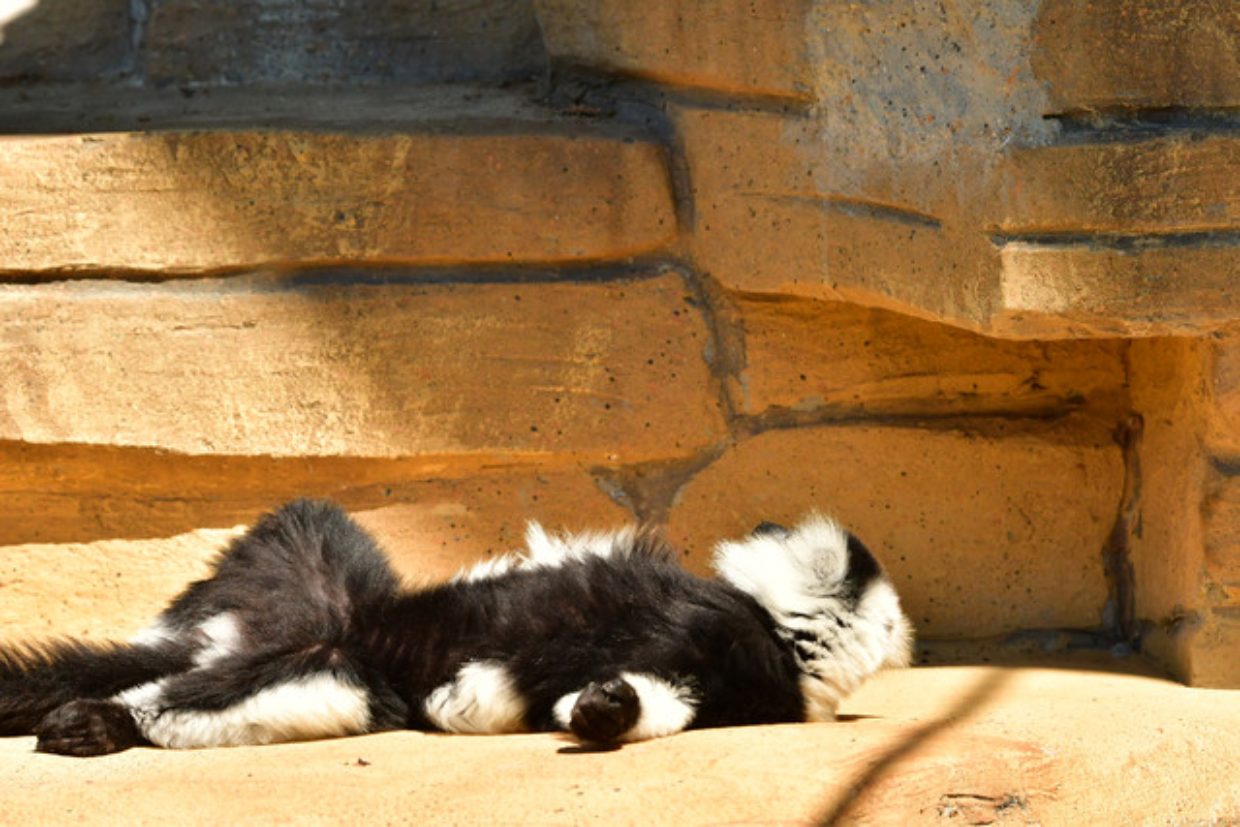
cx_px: 620
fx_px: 13780
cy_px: 414
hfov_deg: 5.2
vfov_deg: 3.4
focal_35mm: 400
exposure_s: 1/2500
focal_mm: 200
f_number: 5
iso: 500
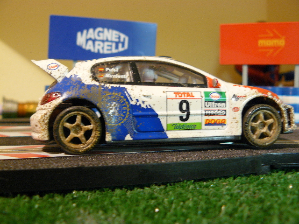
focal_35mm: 36
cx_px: 150
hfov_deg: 51.4
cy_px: 112
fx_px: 311
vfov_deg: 39.7
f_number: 2.8
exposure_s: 1/2.5
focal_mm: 6
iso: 200
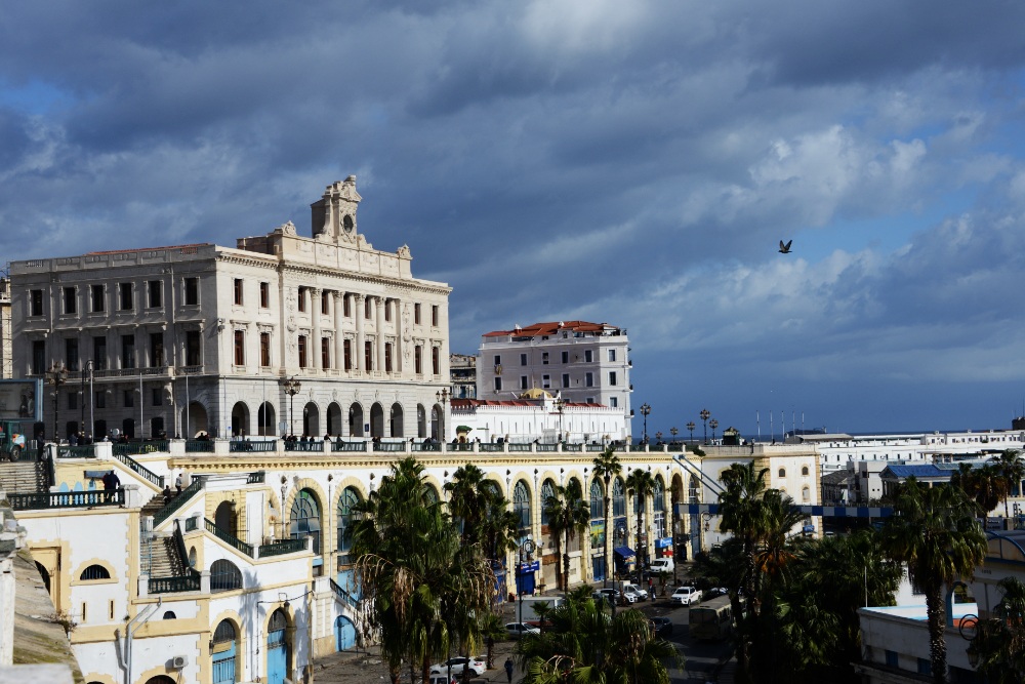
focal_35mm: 56
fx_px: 1595
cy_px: 342
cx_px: 512
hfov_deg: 35.6
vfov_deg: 24.2
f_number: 9
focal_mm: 56
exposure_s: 1/1000
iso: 250
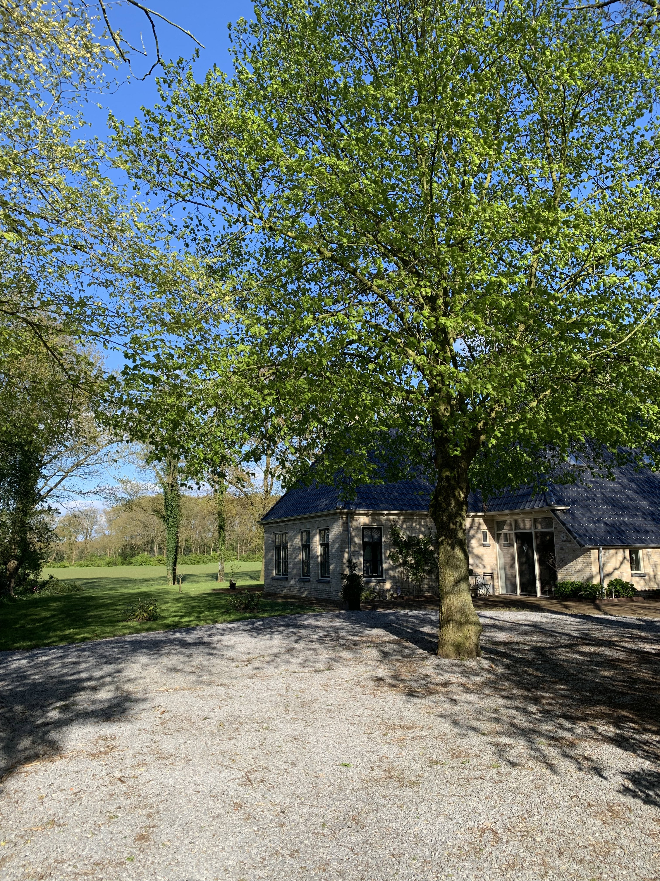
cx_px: 330
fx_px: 661
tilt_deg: +9.3
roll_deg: +1.1
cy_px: 440
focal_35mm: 26
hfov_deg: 53.1
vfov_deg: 67.3
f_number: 1.8
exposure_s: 1/1065
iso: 25
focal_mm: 4.25
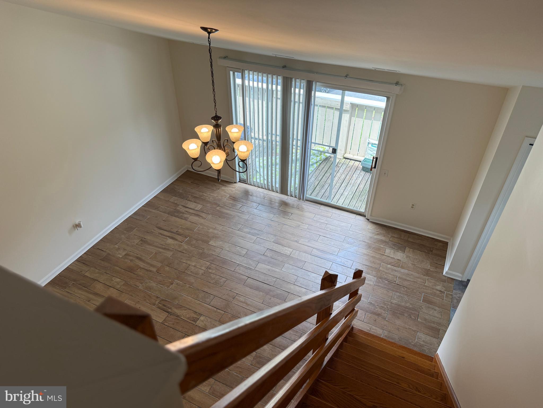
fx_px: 376
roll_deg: +0.4
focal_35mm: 24
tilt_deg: -37.2
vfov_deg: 56.8
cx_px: 272
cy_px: 204
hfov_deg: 71.6
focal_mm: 6.76
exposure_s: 1/385
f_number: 1.78
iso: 100
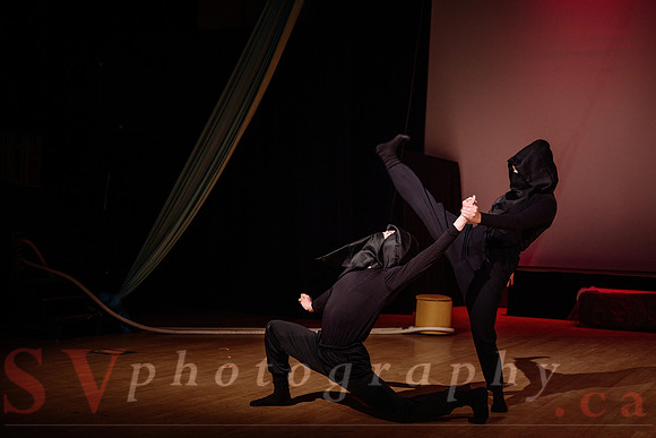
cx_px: 368
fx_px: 941
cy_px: 246
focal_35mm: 52
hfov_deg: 38.4
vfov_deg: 26.2
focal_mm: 46
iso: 1600
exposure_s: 1/200
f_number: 2.8
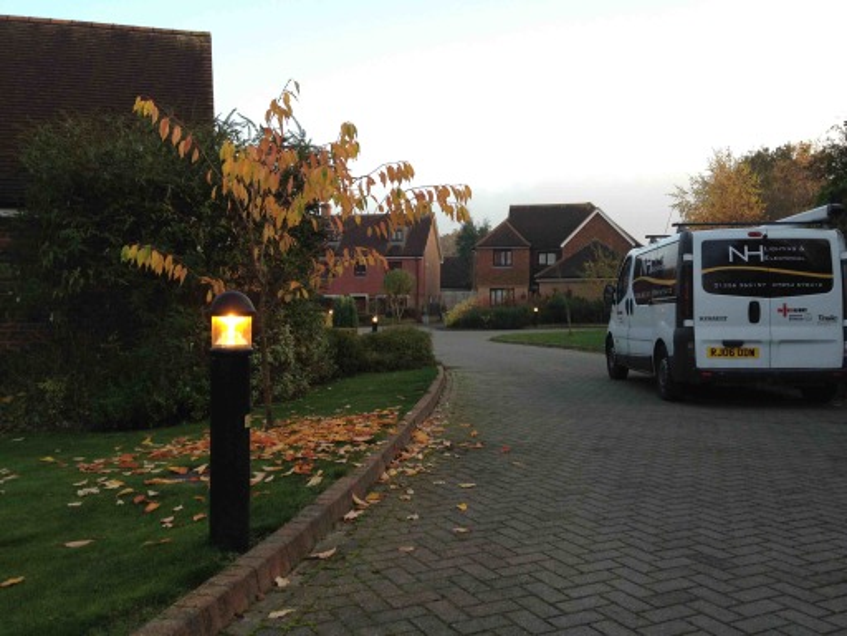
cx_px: 424
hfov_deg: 52.6
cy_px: 318
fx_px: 856
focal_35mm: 35
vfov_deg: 40.7
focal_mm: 4.28
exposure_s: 1/190
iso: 64
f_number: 2.4
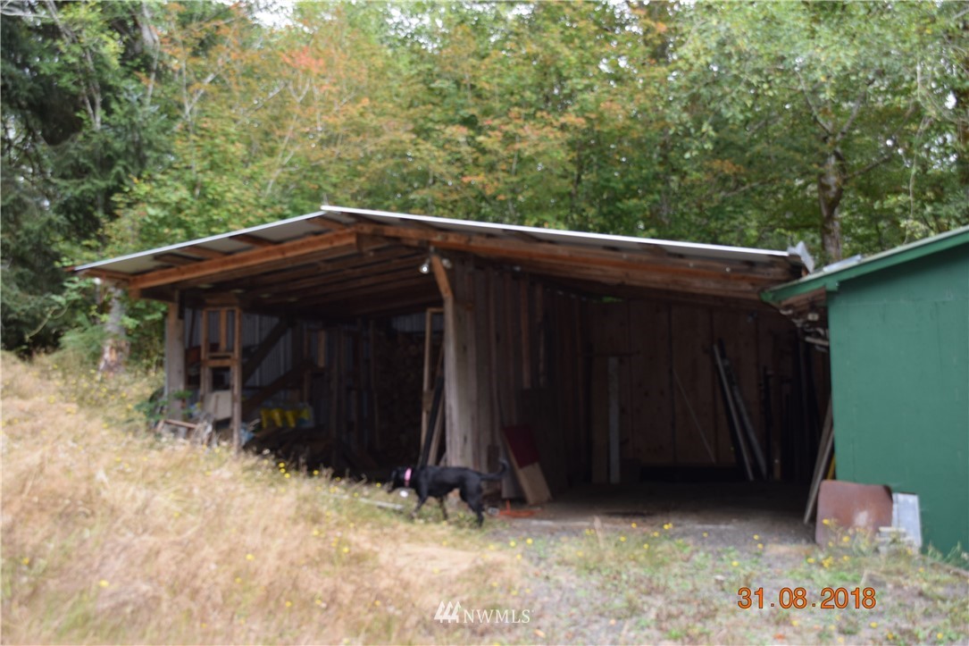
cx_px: 484
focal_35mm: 39
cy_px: 323
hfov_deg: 49.6
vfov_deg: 34.2
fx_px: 1050
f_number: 5.6
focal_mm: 26
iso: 250
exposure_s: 1/125
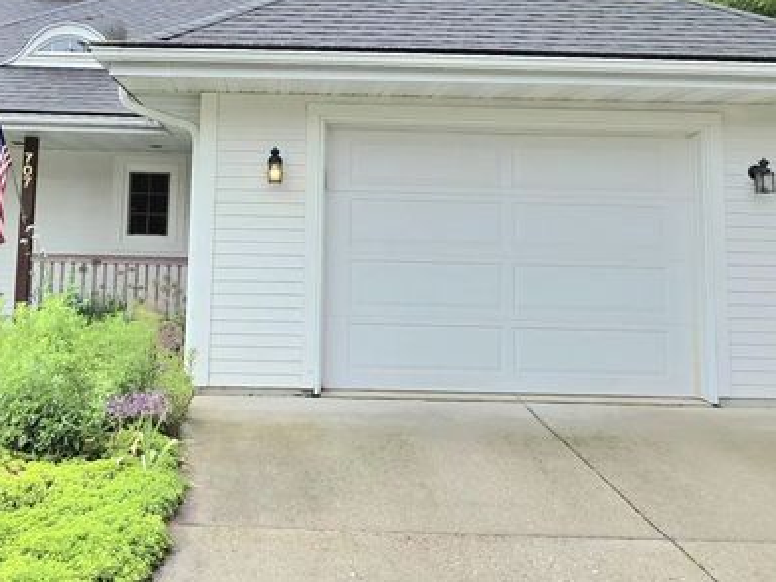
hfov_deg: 53.1
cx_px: 273
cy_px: 141
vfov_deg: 40.5
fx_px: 762
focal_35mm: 34
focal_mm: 2.2
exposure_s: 1/2500
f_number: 1.9
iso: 40
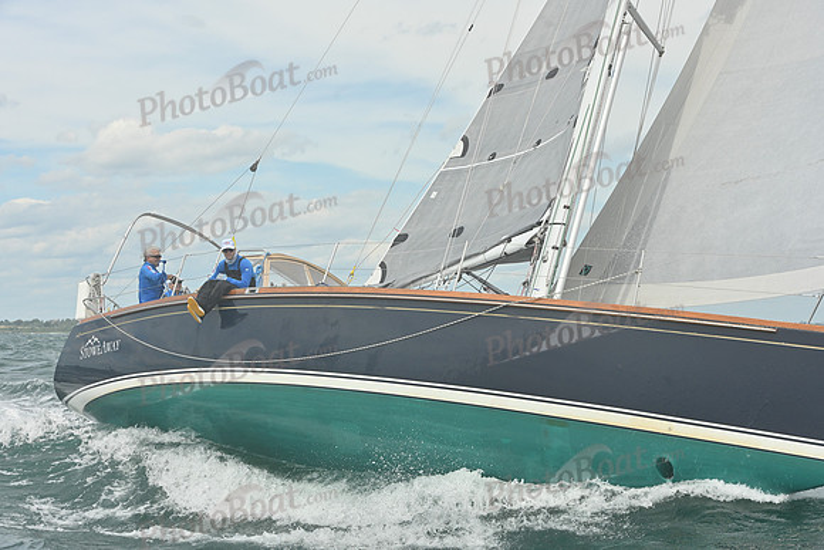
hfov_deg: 26.0
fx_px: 1786
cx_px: 412
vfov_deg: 17.5
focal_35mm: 78
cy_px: 275
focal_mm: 78
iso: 320
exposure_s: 1/1250
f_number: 9
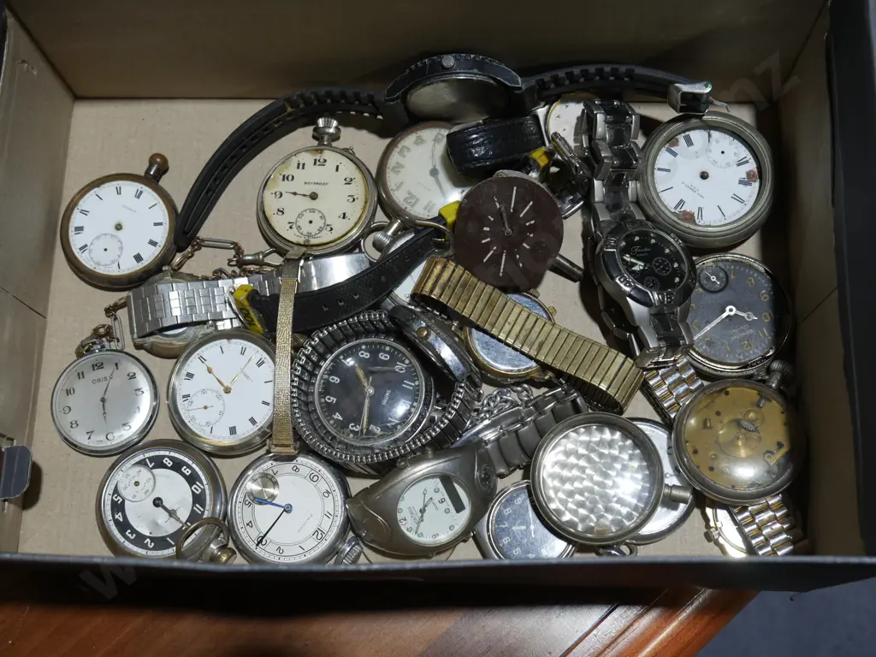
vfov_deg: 30.3
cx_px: 438
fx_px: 1215
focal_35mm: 48
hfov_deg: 39.7
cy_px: 328
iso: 200
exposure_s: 1/60
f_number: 5.2
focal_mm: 24
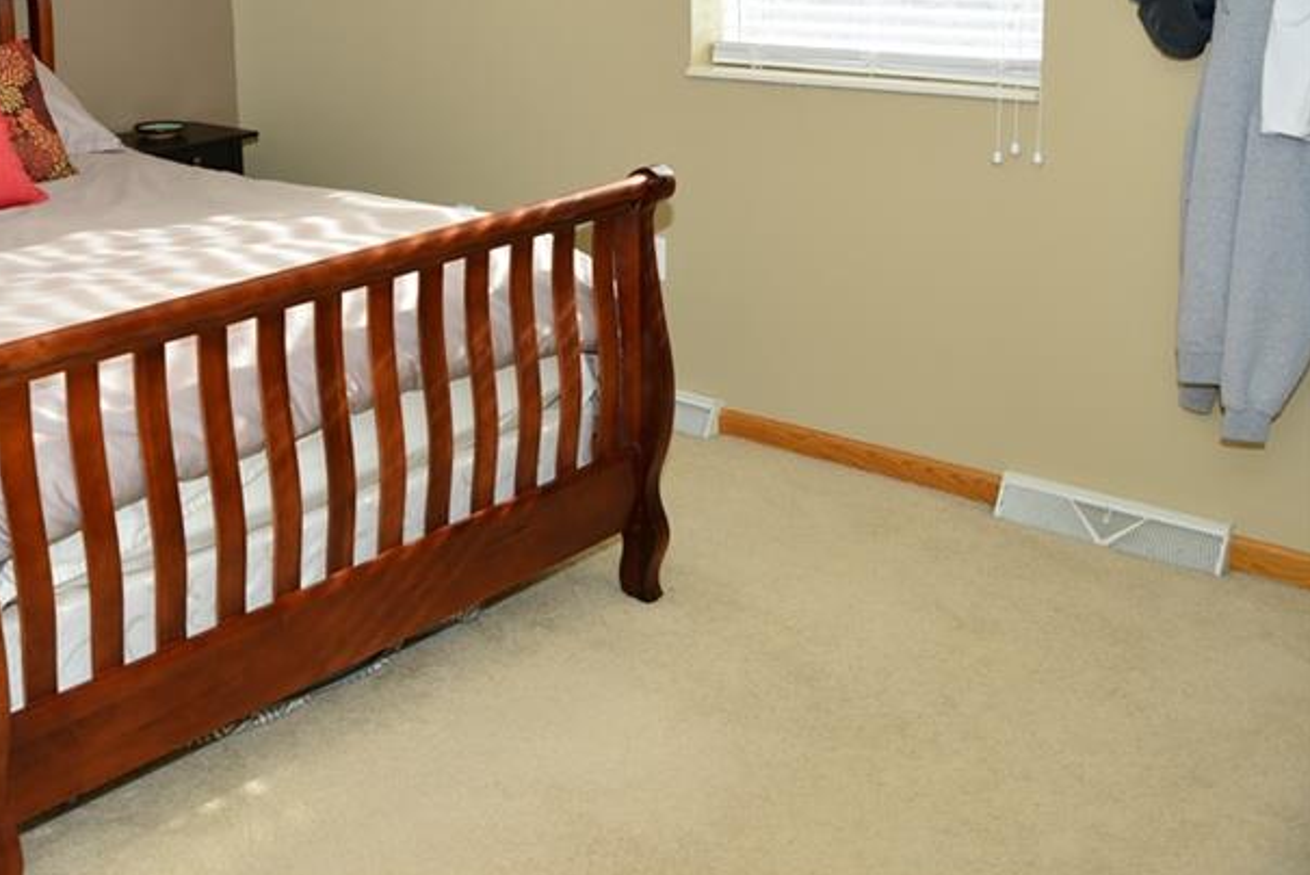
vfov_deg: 29.6
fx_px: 1602
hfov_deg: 41.9
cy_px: 142
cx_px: 208
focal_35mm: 44
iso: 200
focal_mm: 26
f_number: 5
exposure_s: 1/60
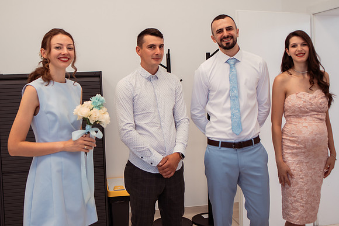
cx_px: 155
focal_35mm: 44
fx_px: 414
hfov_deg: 44.5
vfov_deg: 30.5
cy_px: 94
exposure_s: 1/400
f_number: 2.5
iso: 400
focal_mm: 35
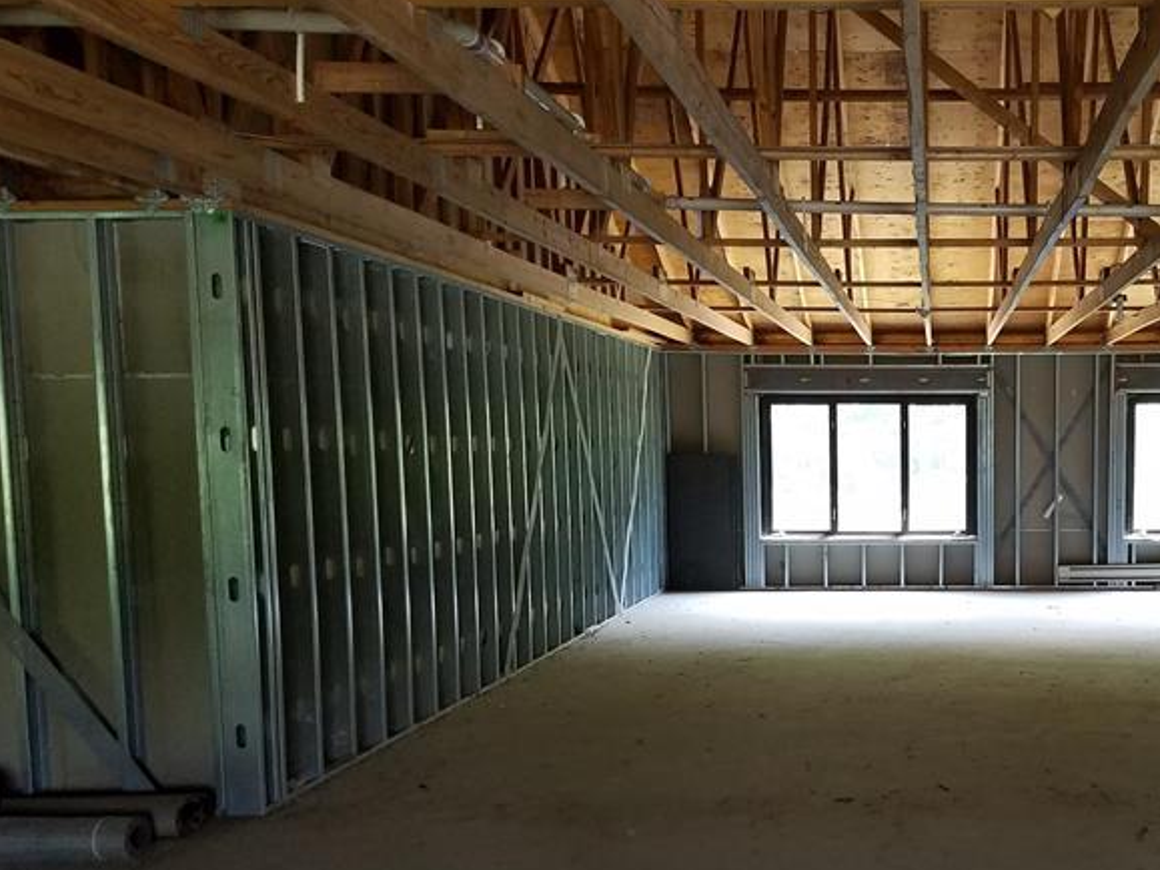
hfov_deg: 39.2
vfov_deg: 31.2
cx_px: 972
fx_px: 1541
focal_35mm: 46
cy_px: 595
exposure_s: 1/60
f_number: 1.7
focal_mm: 4.2
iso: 125
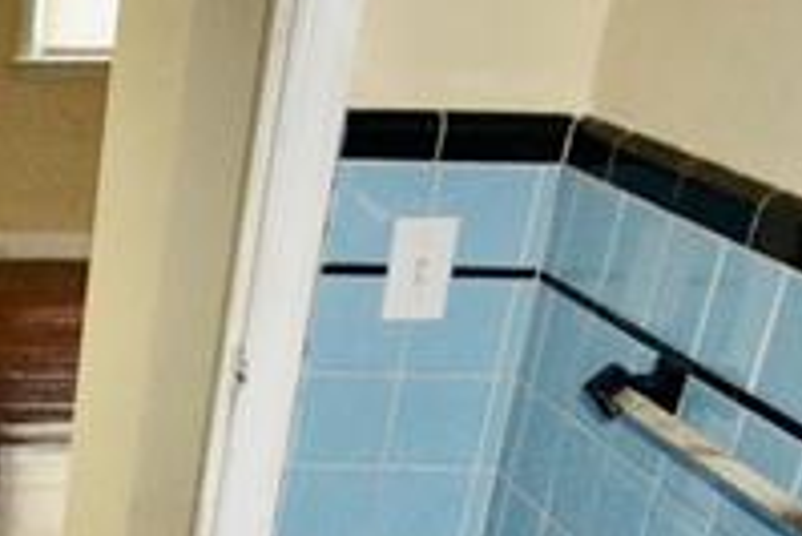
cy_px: 854
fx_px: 1717
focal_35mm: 77
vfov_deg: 16.0
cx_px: -326
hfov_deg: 22.6
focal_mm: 10
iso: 2000
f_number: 3.5
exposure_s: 1/60
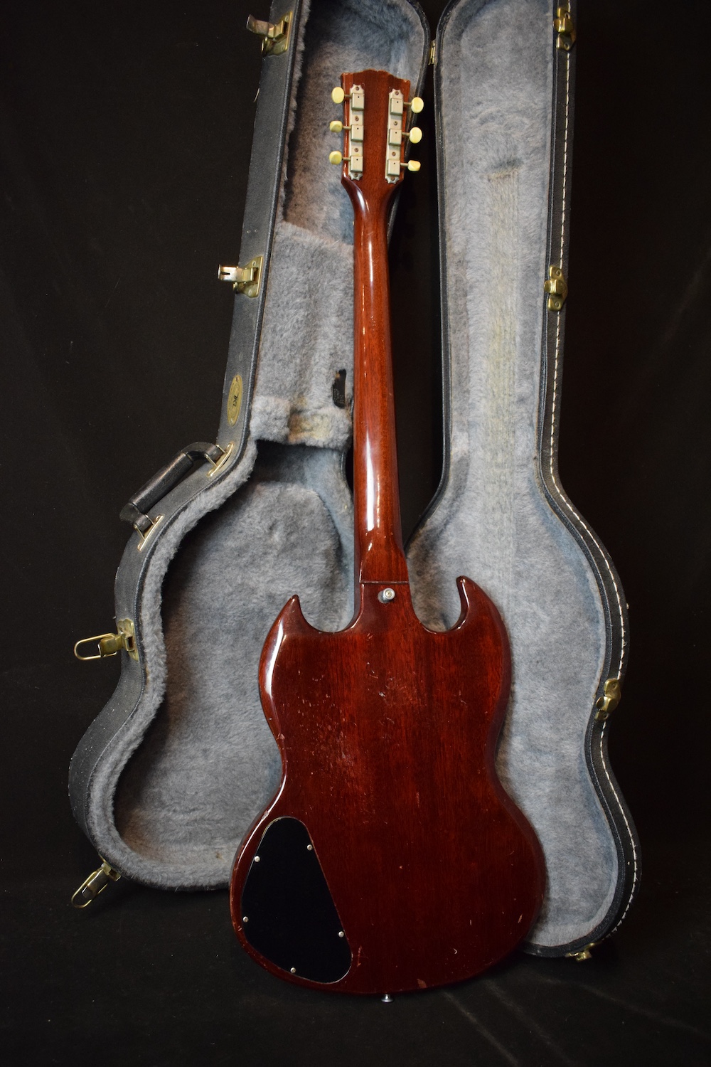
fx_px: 889
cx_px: 356
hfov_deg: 43.6
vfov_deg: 61.9
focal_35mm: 30
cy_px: 534
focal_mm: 20
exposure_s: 1/60
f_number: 3.5
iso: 2800
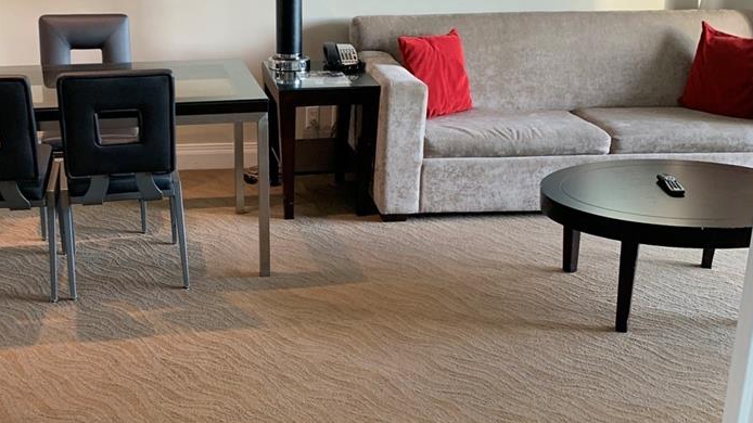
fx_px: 978
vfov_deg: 24.4
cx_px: 278
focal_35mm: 49
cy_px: 181
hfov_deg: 41.8
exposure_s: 1/60
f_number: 1.8
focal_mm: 4.25
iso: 160
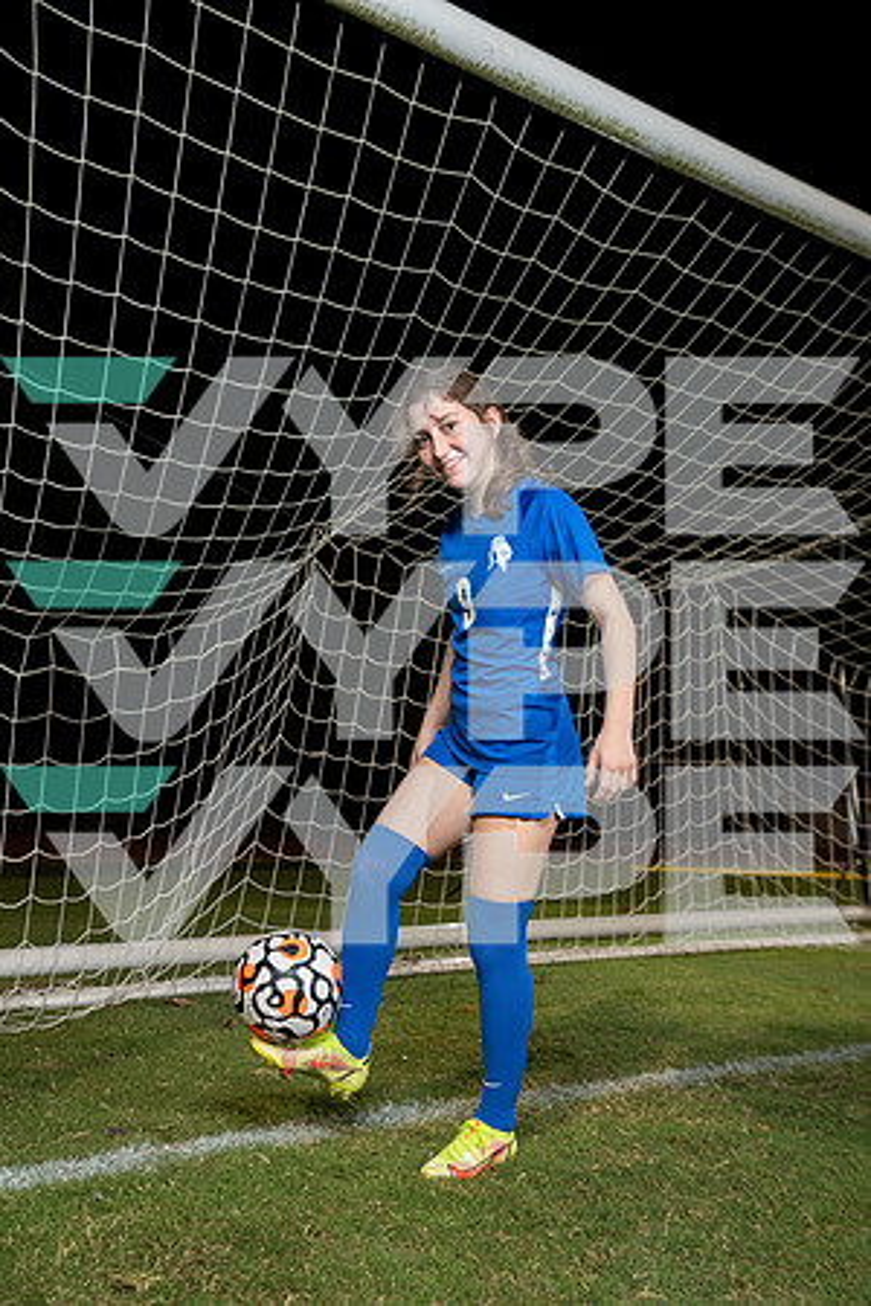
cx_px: 436
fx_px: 1415
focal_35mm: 39
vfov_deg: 49.6
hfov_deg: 34.2
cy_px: 653
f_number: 4
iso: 640
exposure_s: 1/125
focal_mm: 39
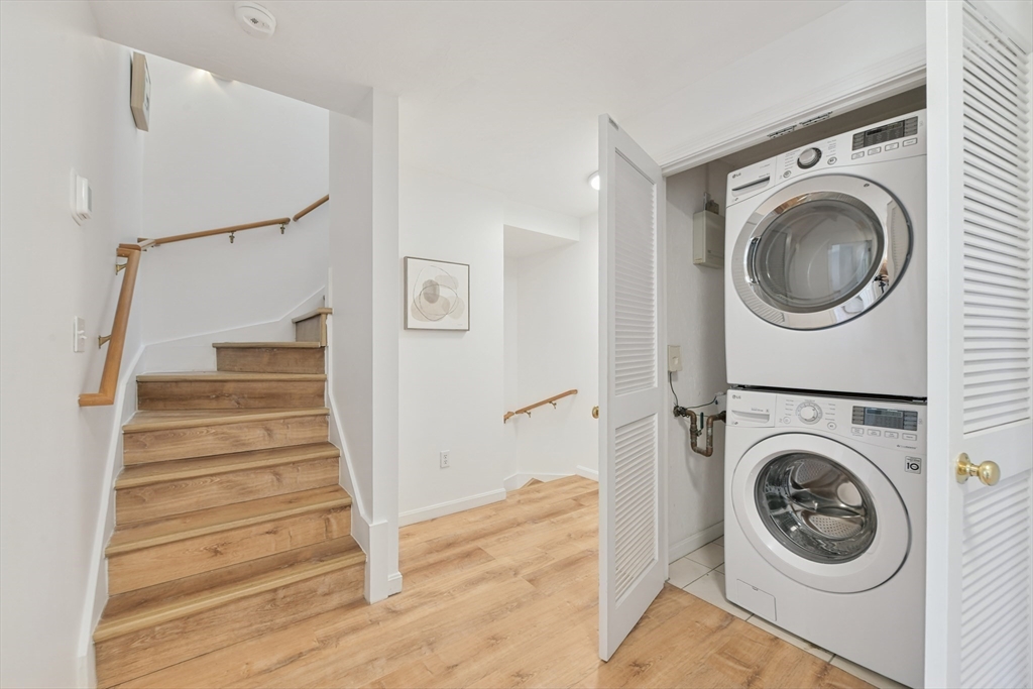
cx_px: 516
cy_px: 344
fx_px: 402
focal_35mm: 14
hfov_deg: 104.2
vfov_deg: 81.2
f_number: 9
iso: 640
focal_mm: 14
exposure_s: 1/13
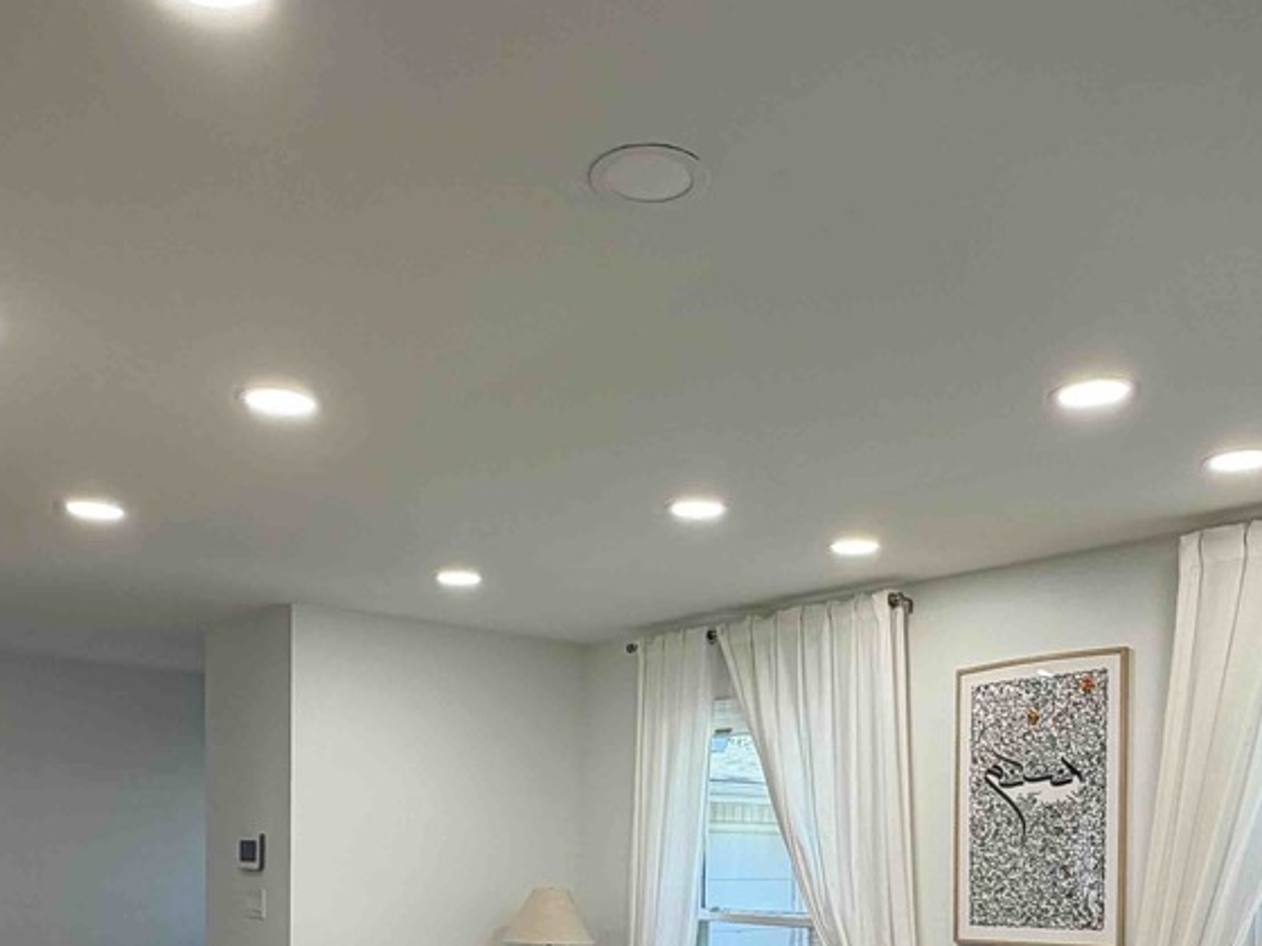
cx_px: 701
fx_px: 1312
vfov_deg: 36.2
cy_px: 917
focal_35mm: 36
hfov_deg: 51.3
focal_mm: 2.22
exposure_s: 1/120
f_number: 2.2
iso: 125
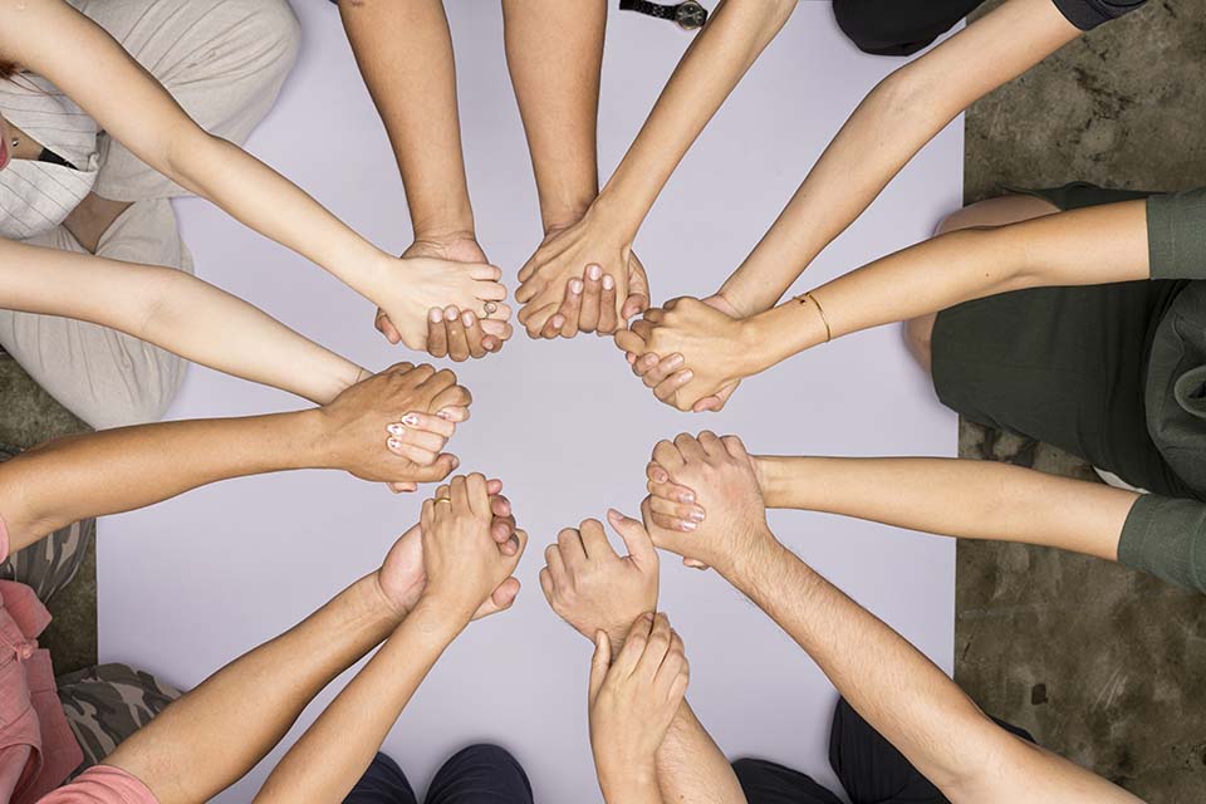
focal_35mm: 34
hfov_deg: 55.8
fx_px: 1139
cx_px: 603
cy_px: 402
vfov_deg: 38.9
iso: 64
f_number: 7.1
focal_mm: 34
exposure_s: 1/200
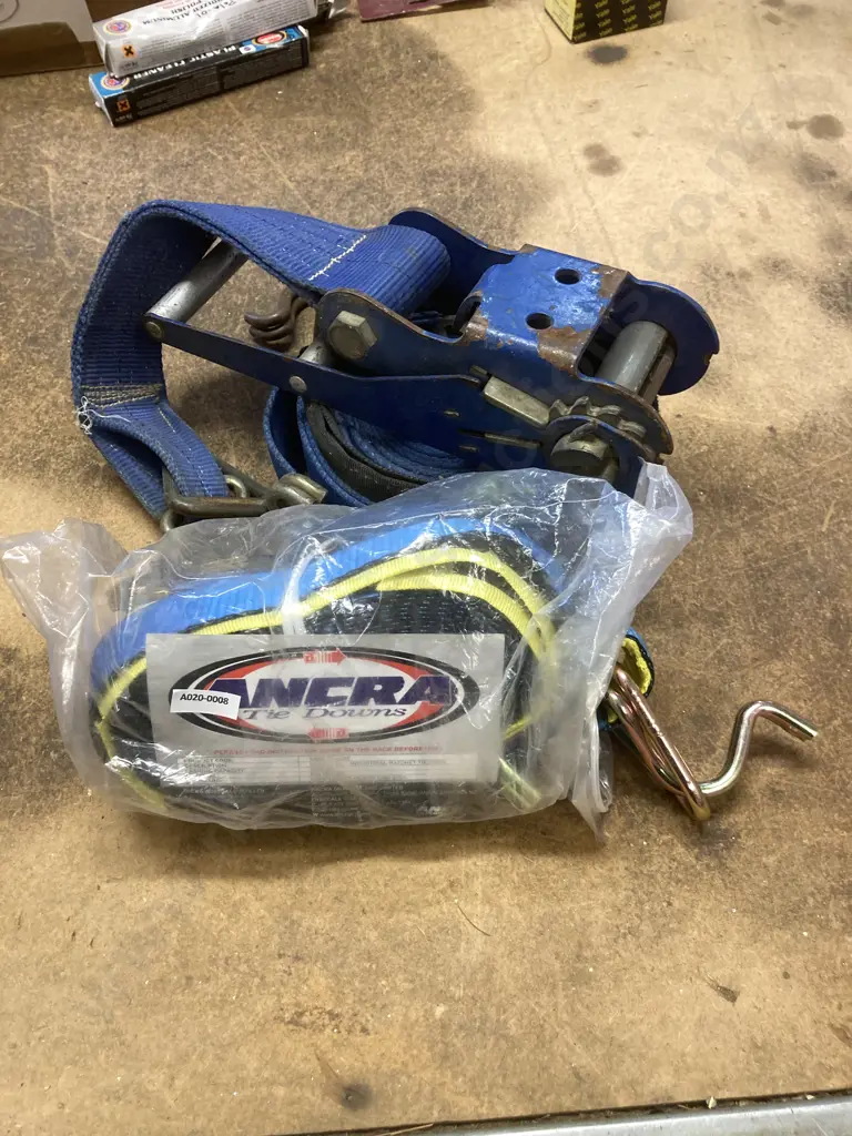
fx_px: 919
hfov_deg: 49.7
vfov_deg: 63.4
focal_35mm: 28
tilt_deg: -55.3
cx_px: 426
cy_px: 568
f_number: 1.8
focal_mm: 3.99
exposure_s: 1/50
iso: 125
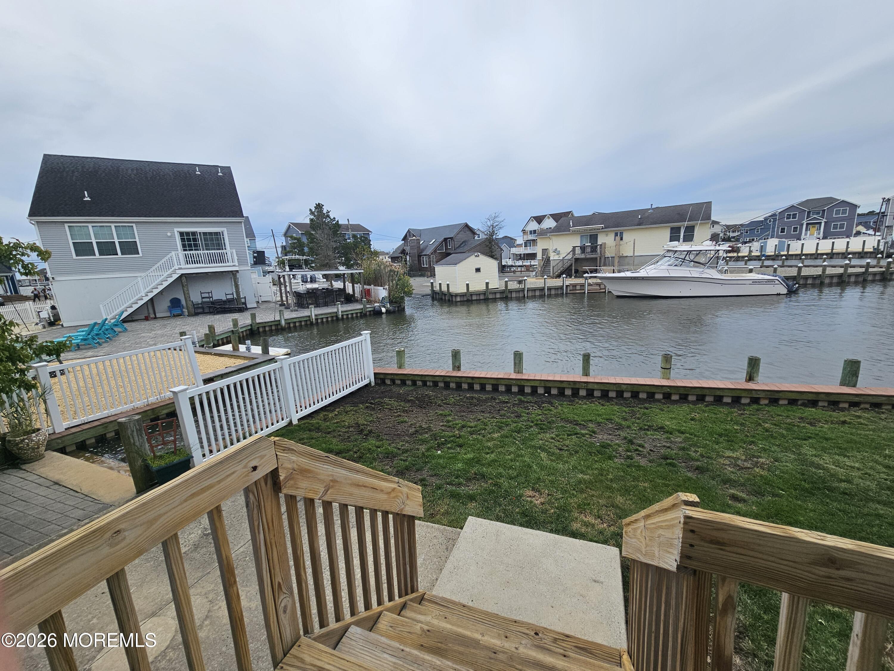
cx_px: 447
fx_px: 336
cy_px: 336
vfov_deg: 89.9
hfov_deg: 106.2
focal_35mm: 13
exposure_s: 1/2767
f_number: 2.2
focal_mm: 2.2
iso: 50
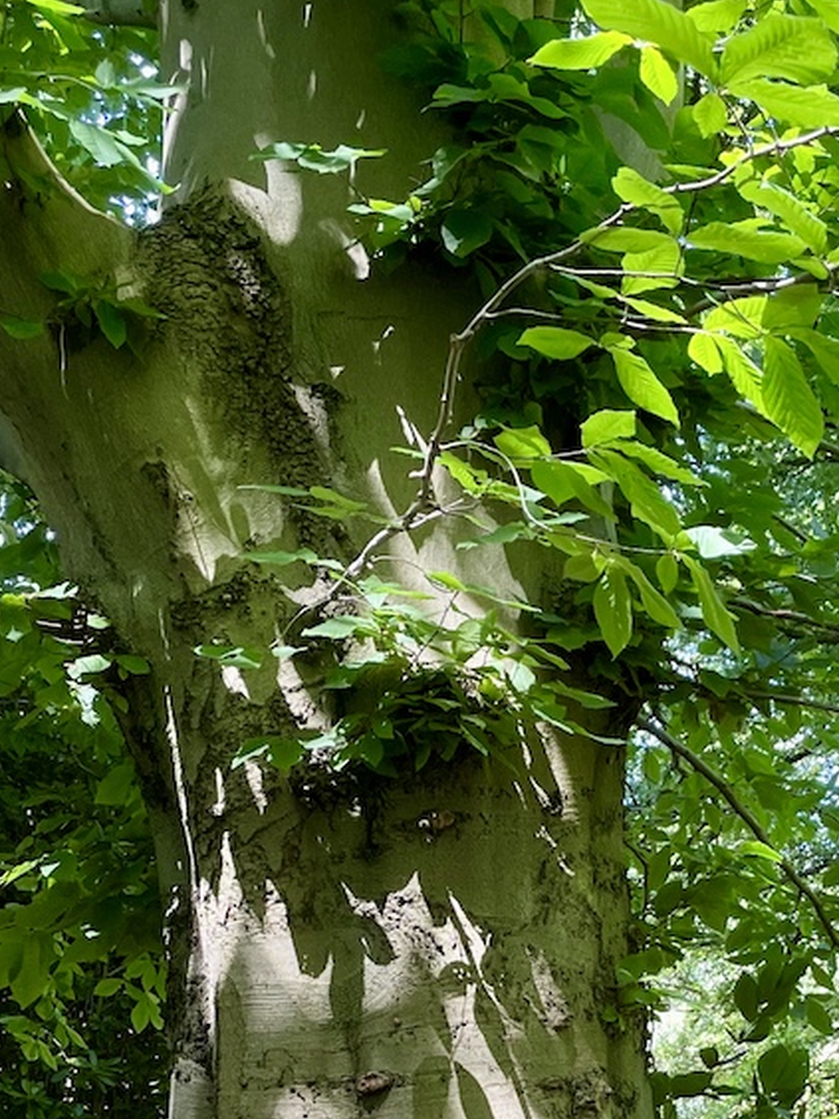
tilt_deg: +6.6
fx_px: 1907
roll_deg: +1.2
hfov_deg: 24.7
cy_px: 1024
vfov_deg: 31.1
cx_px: 528
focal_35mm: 59
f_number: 1.6
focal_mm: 4.2
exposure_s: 1/118
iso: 125
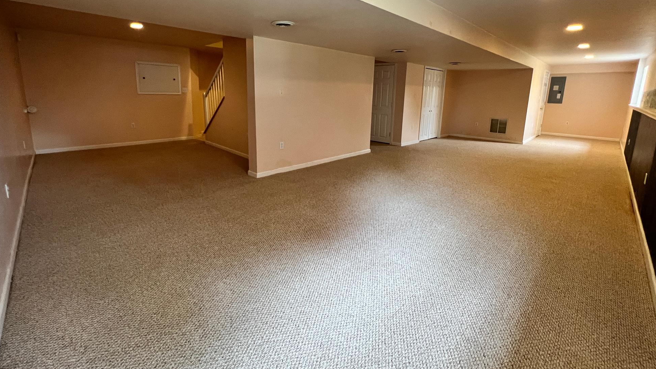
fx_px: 261
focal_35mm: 15
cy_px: 139
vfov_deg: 69.5
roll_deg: -1.2
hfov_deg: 103.0
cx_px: 319
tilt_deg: -9.9
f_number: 1.8
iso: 640
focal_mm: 1.57
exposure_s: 1/60
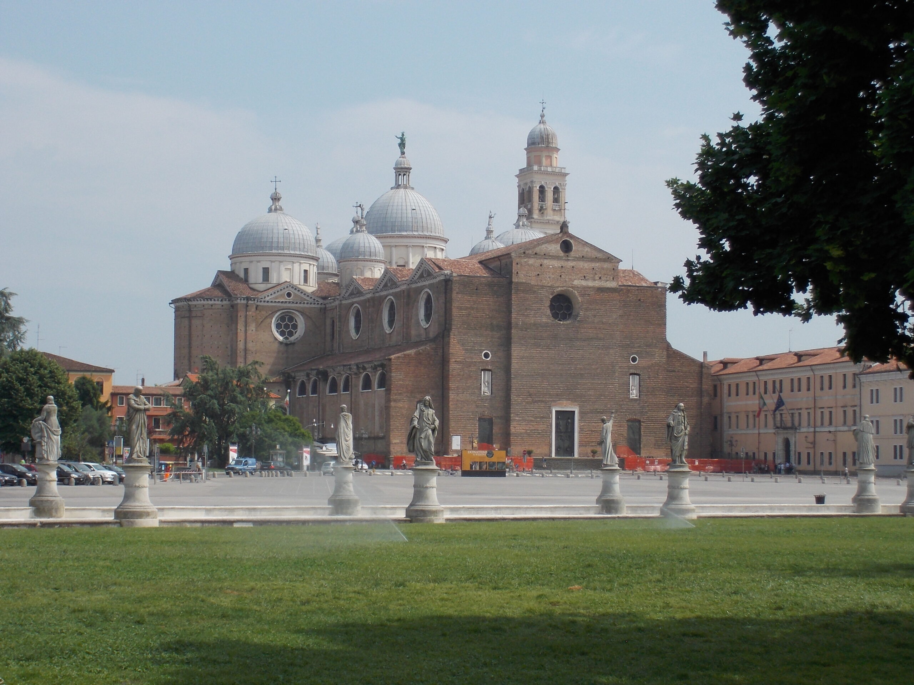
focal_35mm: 69
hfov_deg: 28.2
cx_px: 457
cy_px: 342
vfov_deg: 21.3
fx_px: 1822
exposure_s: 1/500
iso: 80
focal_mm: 9.7
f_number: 5.3
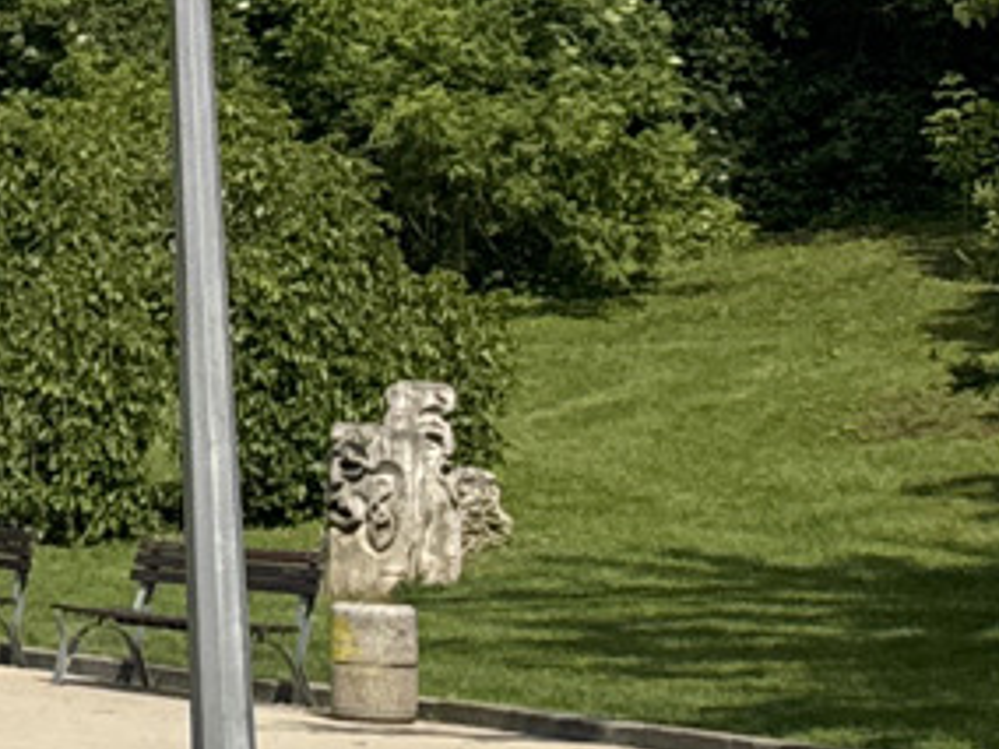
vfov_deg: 8.7
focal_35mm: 169
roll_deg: -1.5
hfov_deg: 8.7
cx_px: -2395
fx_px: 4877
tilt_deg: +3.8
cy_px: 39
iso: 80
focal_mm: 6.76
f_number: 1.78
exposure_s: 1/7092
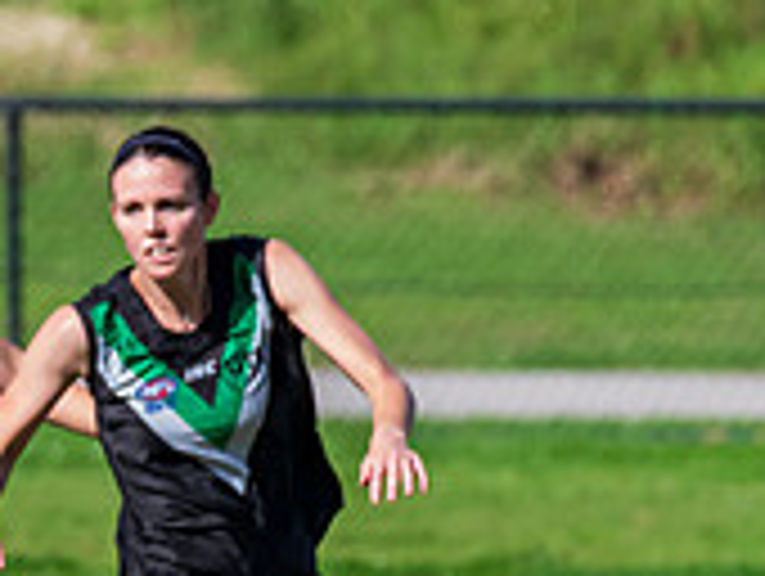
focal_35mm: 1543
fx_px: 34148
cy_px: 707
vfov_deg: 1.0
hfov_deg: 1.3
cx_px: -568
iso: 800
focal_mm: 380
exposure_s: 1/1250
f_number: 9
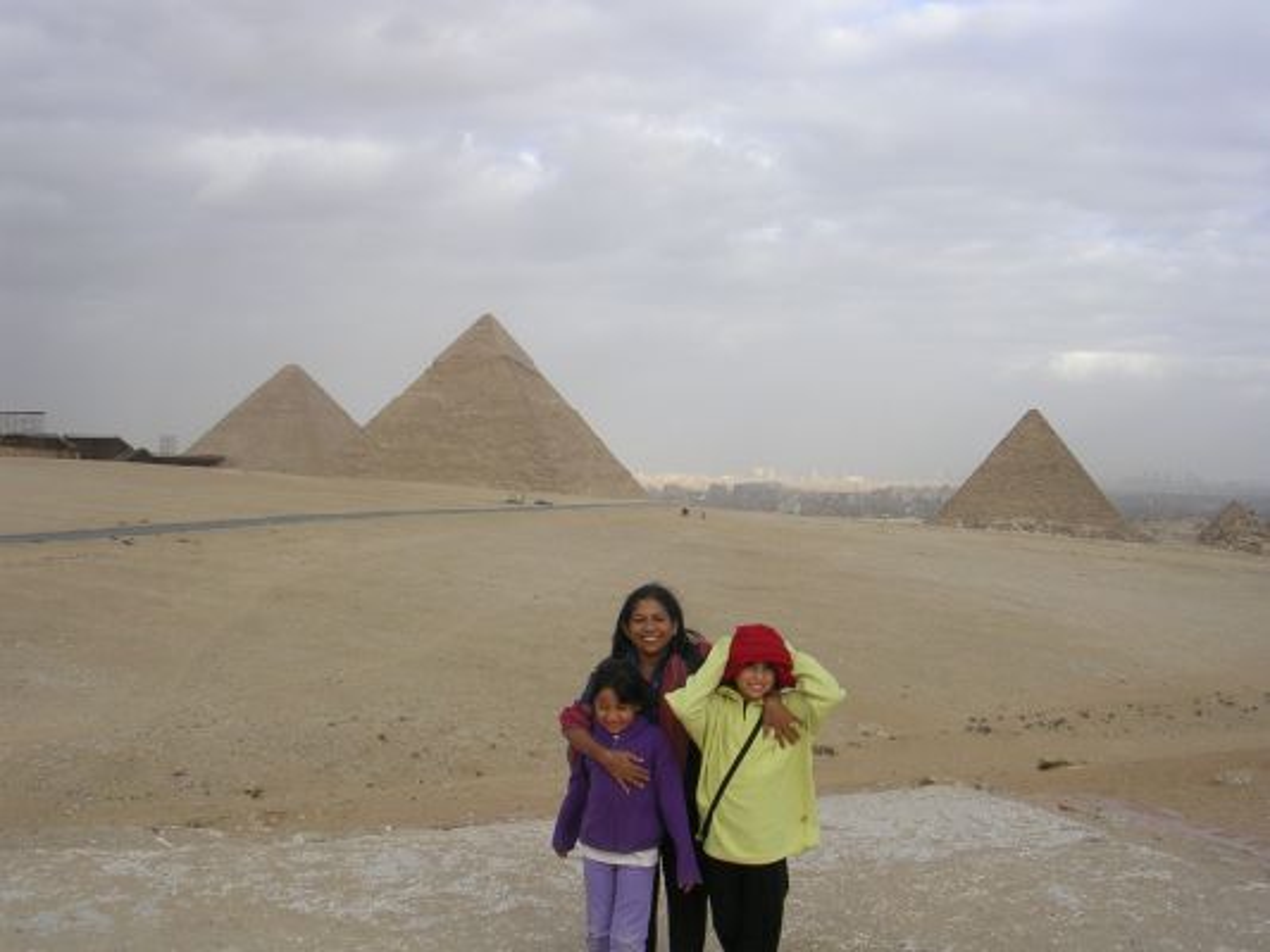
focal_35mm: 38
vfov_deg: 37.7
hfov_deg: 49.0
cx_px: 635
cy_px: 476
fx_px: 1394
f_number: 5.6
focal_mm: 5.8
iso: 50
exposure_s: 1/171
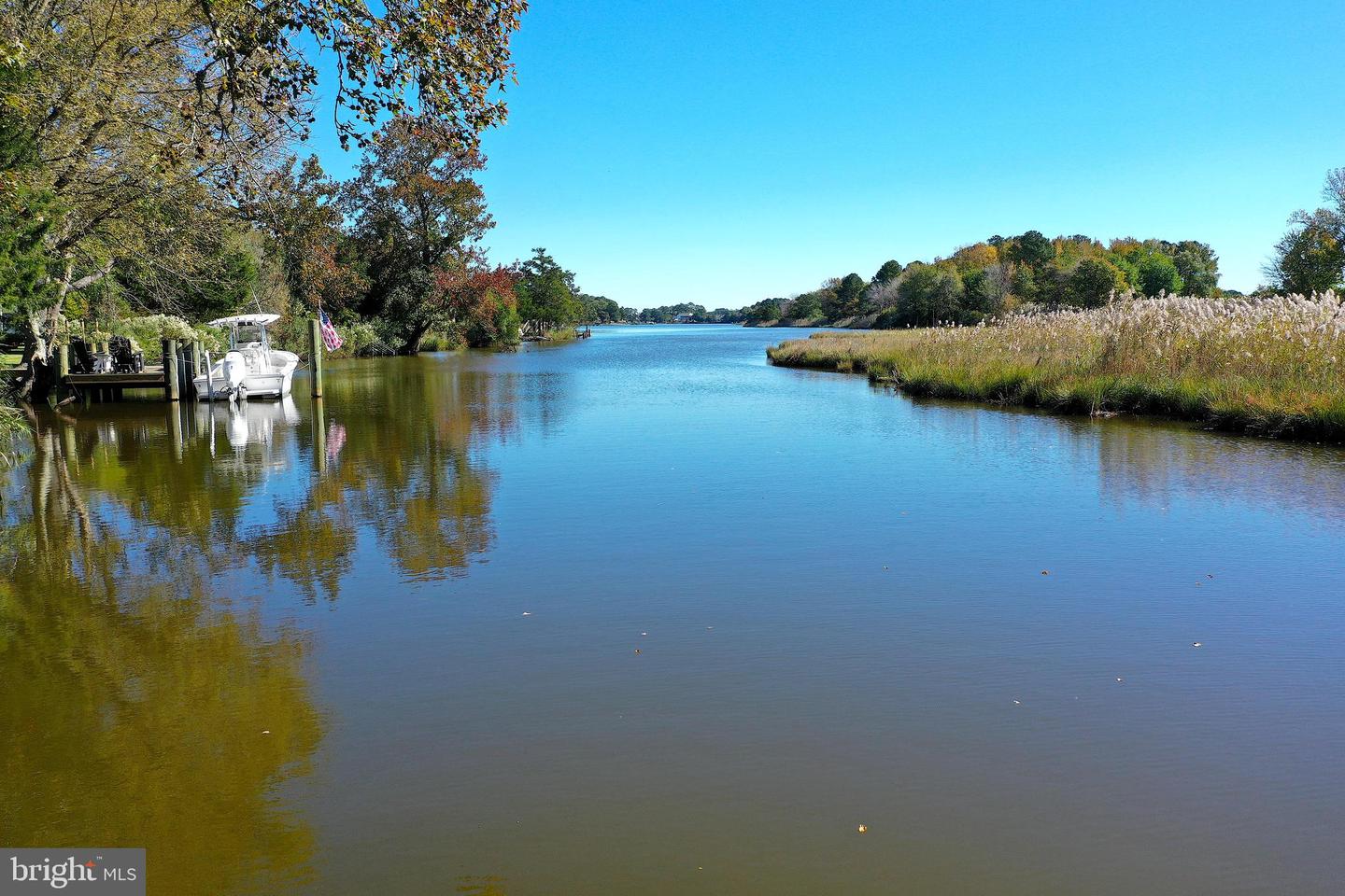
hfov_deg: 65.5
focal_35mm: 28
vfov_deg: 46.4
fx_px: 1046
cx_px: 672
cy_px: 448
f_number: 5
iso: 100
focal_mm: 10.26
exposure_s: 1/320
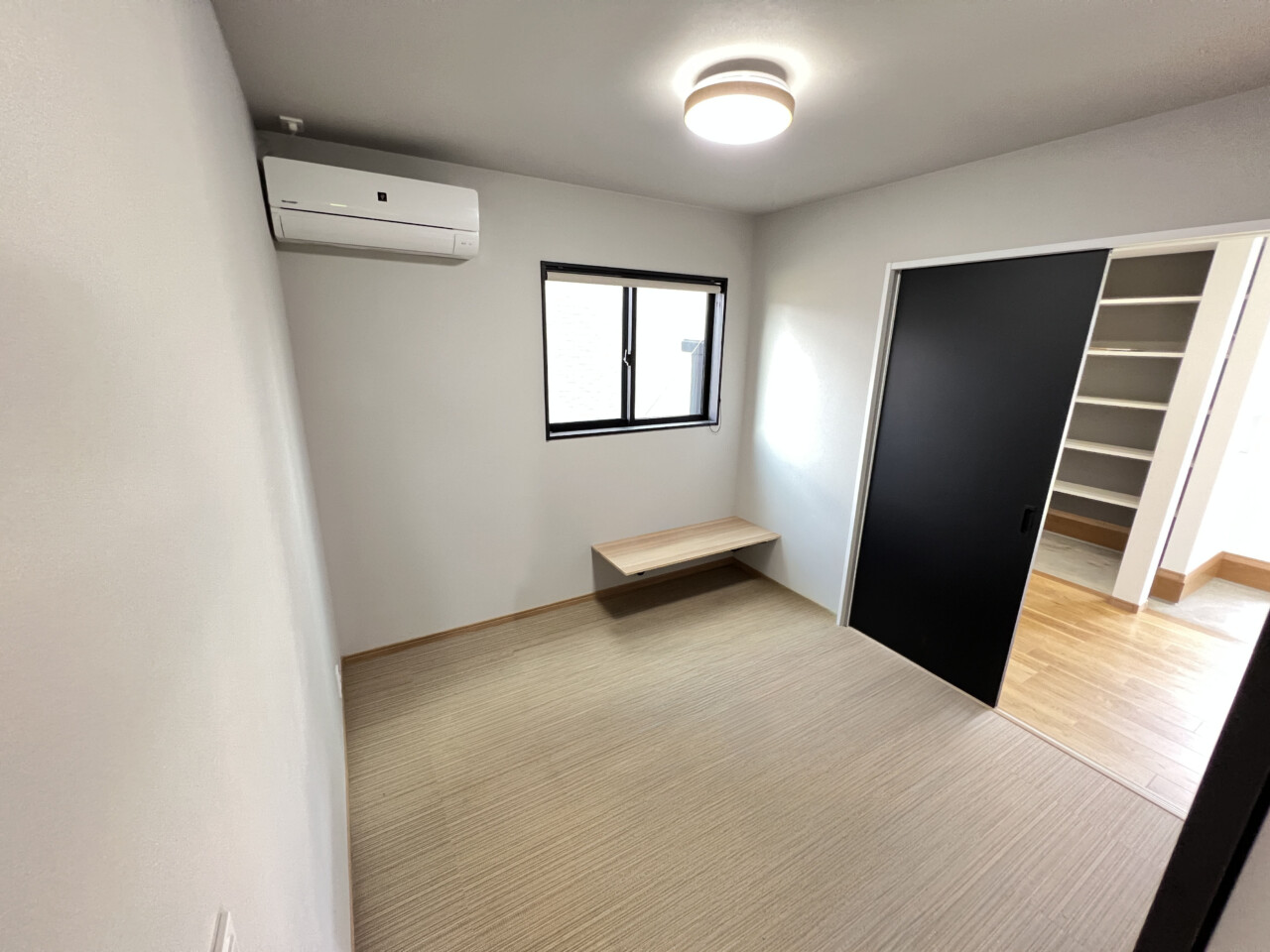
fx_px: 477
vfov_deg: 89.9
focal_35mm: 13
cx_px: 635
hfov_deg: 106.2
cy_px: 476
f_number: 1.8
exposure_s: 1/60
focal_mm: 1.57
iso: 400
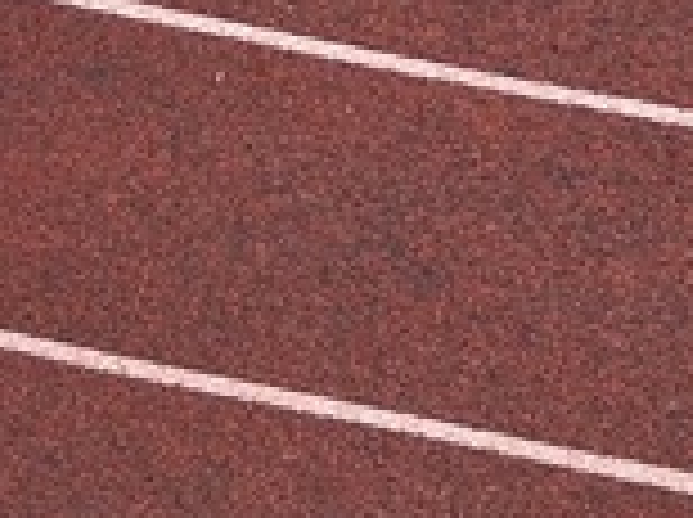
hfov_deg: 2.6
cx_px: -1116
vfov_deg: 1.9
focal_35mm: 765
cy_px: -477
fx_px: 15291
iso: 64
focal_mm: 18.6
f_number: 3.4
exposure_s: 1/472
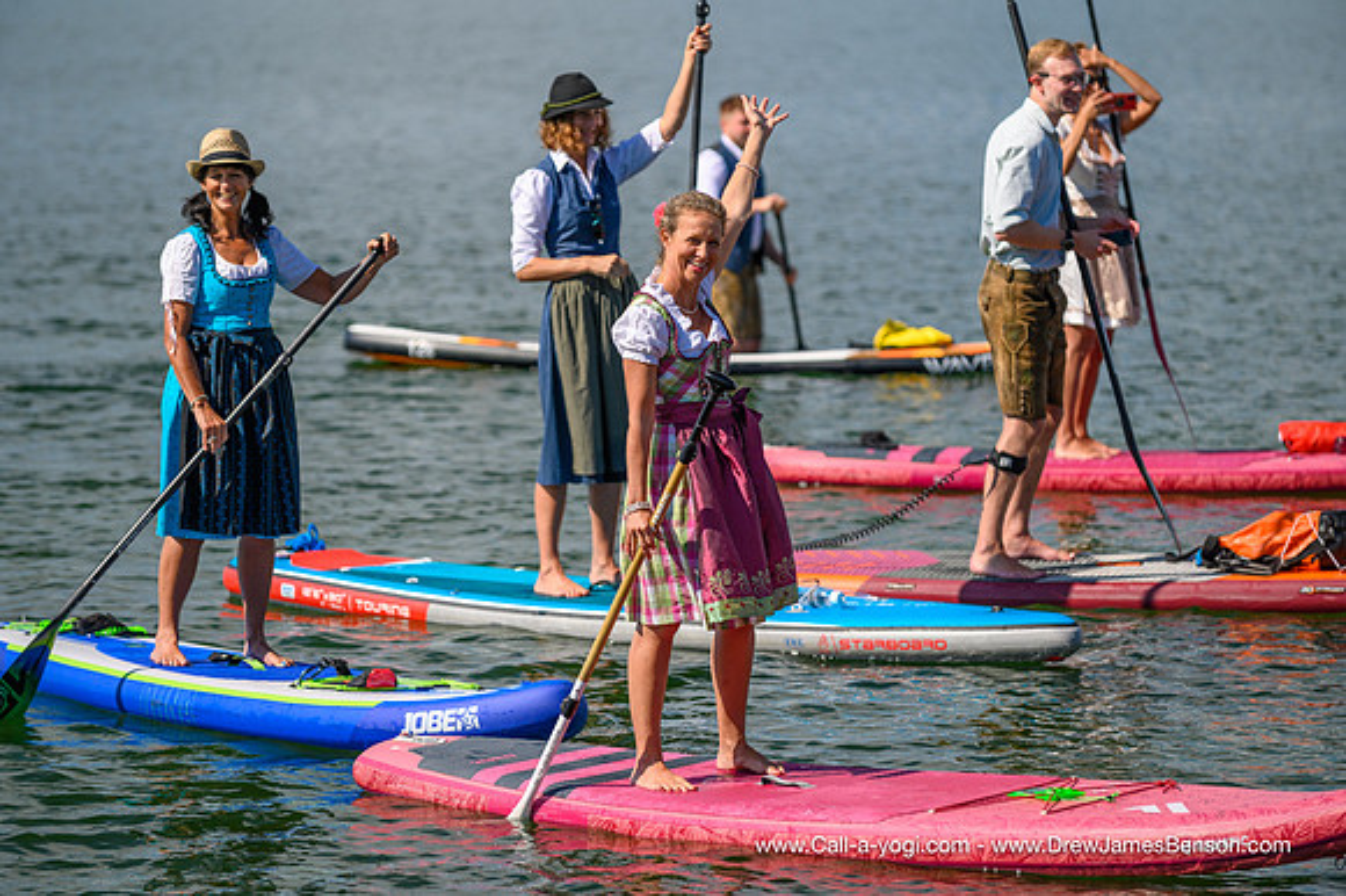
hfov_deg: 10.3
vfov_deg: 6.9
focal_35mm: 200
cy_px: 448
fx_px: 7473
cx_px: 673
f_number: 4
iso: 200
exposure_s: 1/1000
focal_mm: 200
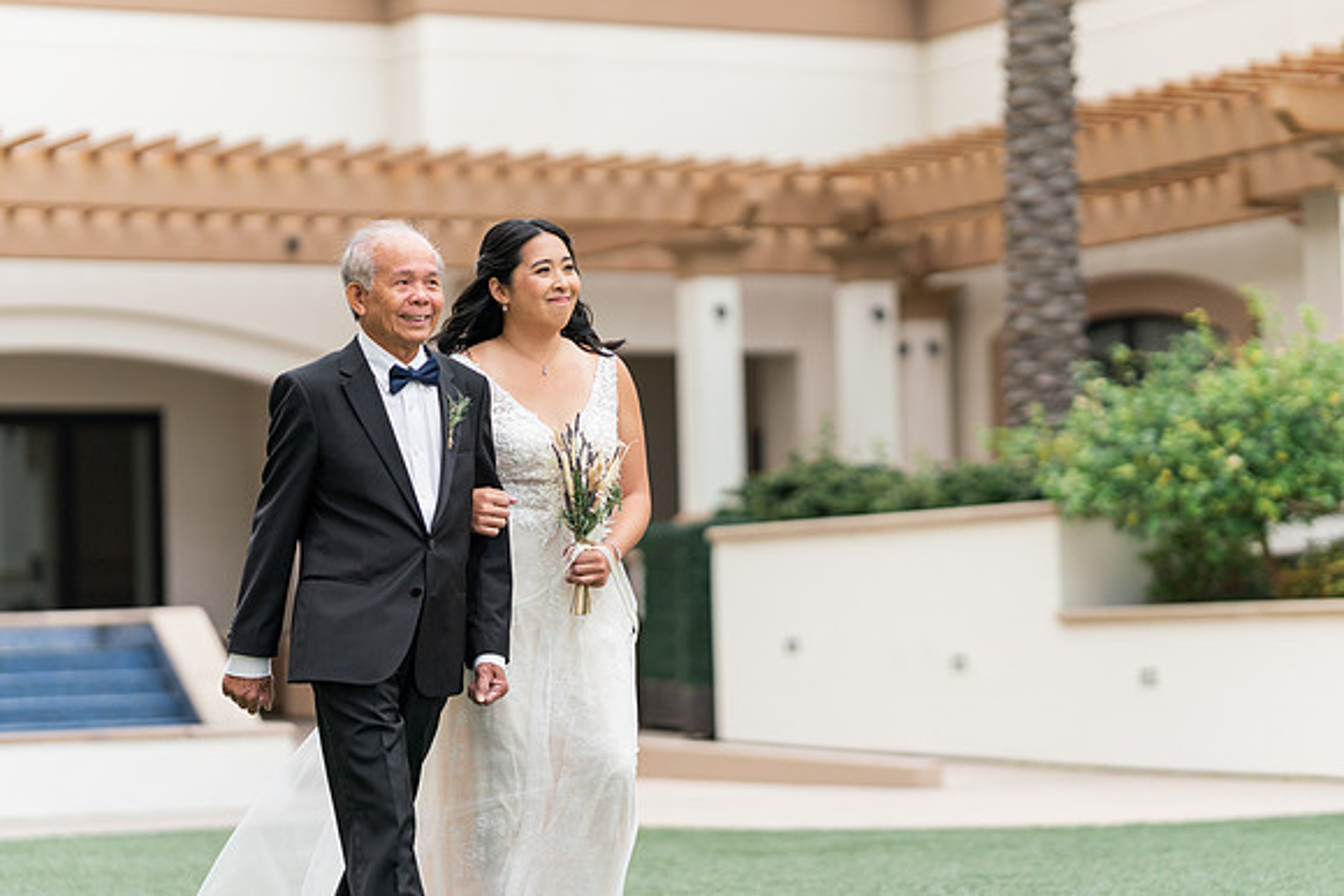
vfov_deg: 13.1
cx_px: 657
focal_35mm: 104
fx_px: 3894
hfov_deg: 19.6
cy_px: 452
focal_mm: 85
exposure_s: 1/2500
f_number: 1.6
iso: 160
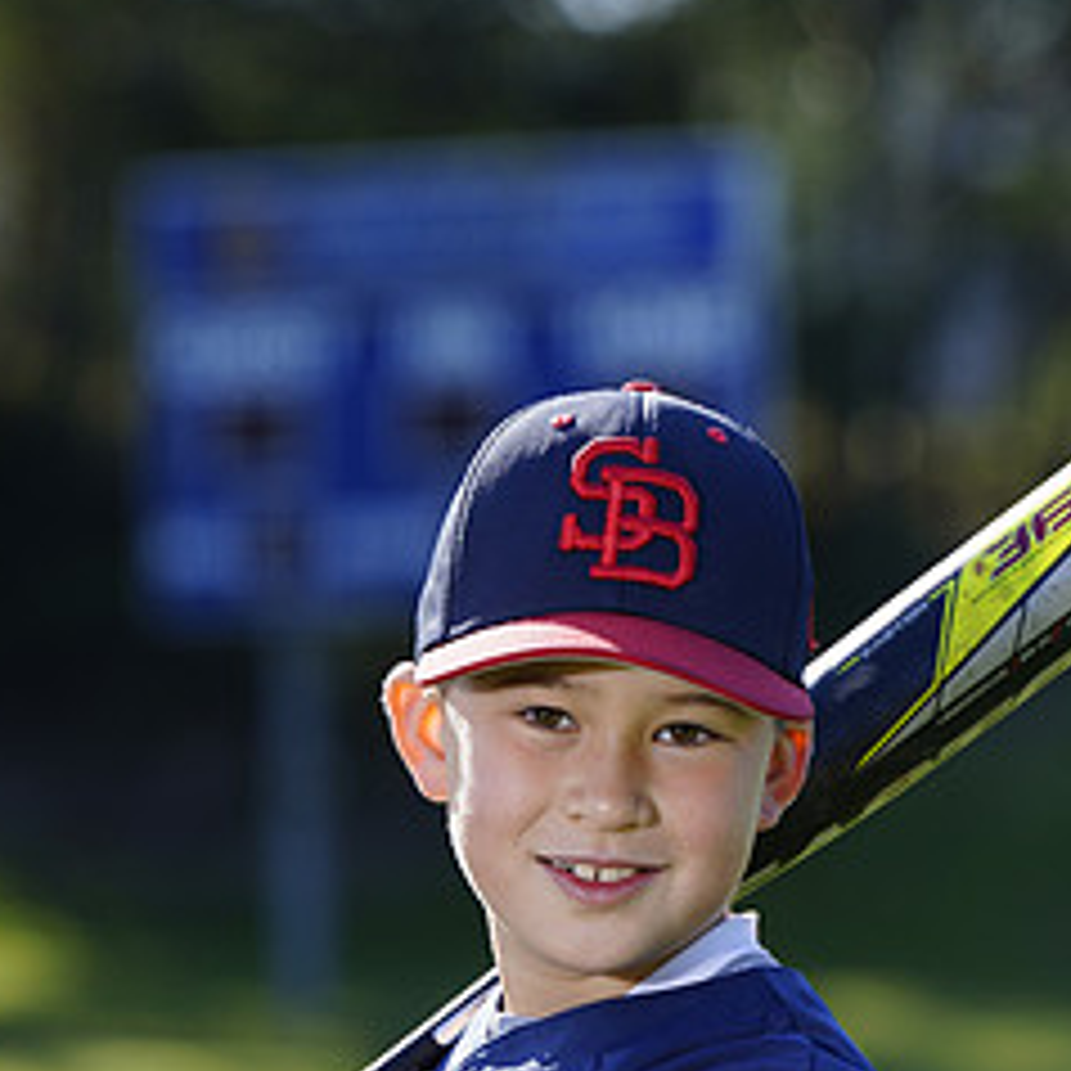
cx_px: 515
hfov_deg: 4.7
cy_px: 1202
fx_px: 13056
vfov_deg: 4.7
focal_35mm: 373
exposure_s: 1/250
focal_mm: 180
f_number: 5
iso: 100
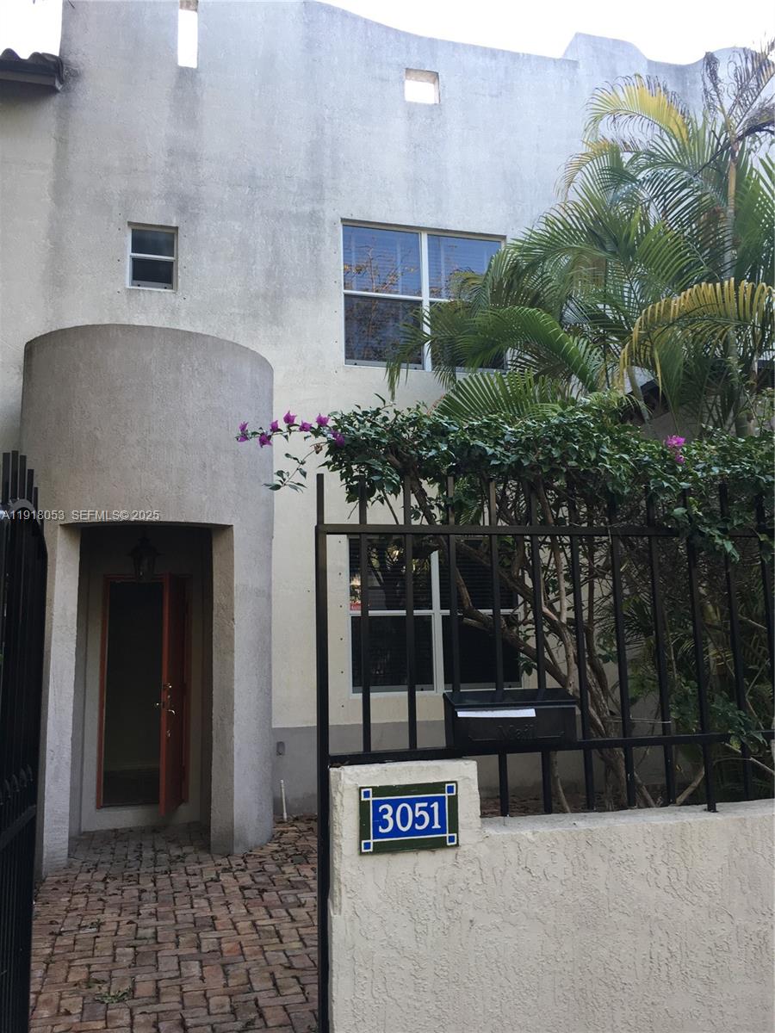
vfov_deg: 61.7
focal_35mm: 29
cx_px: 388
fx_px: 866
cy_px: 516
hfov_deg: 48.2
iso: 40
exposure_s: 1/120
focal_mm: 4.15
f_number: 2.2
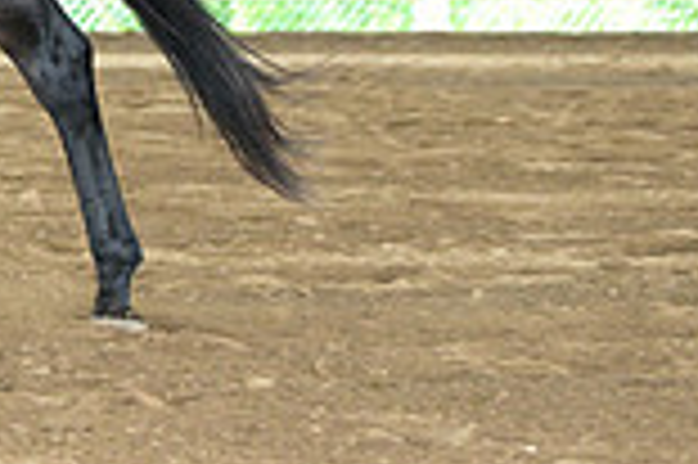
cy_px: -214
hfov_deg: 5.7
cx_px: -531
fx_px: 6895
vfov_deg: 3.8
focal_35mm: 356
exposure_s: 1/320
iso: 2500
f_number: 4.5
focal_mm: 95
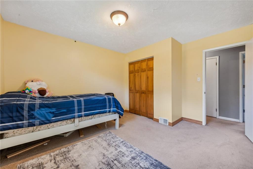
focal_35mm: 14
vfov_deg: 81.2
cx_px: 126
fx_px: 98
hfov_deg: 104.2
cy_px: 84
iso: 50
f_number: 11
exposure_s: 1/2.5
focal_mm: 14
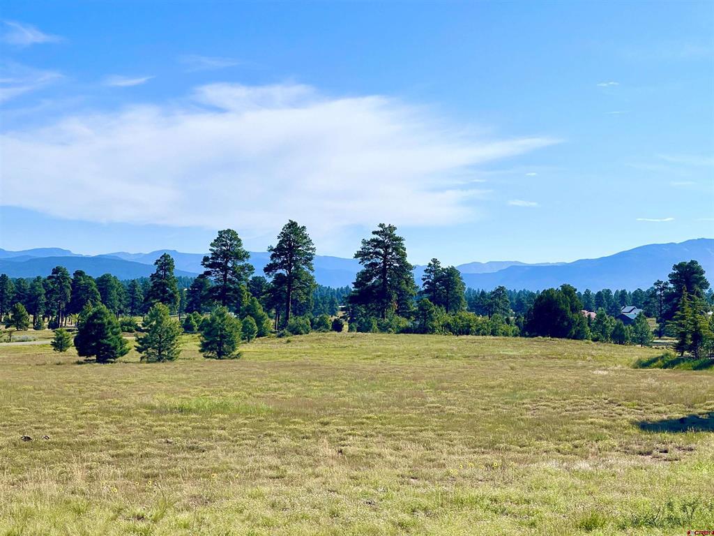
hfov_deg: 30.3
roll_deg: -0.3
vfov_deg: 22.9
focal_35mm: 64
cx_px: 357
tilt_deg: +1.1
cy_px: 268
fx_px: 1320
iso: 20
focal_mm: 7.5
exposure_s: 1/2320
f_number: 2.2
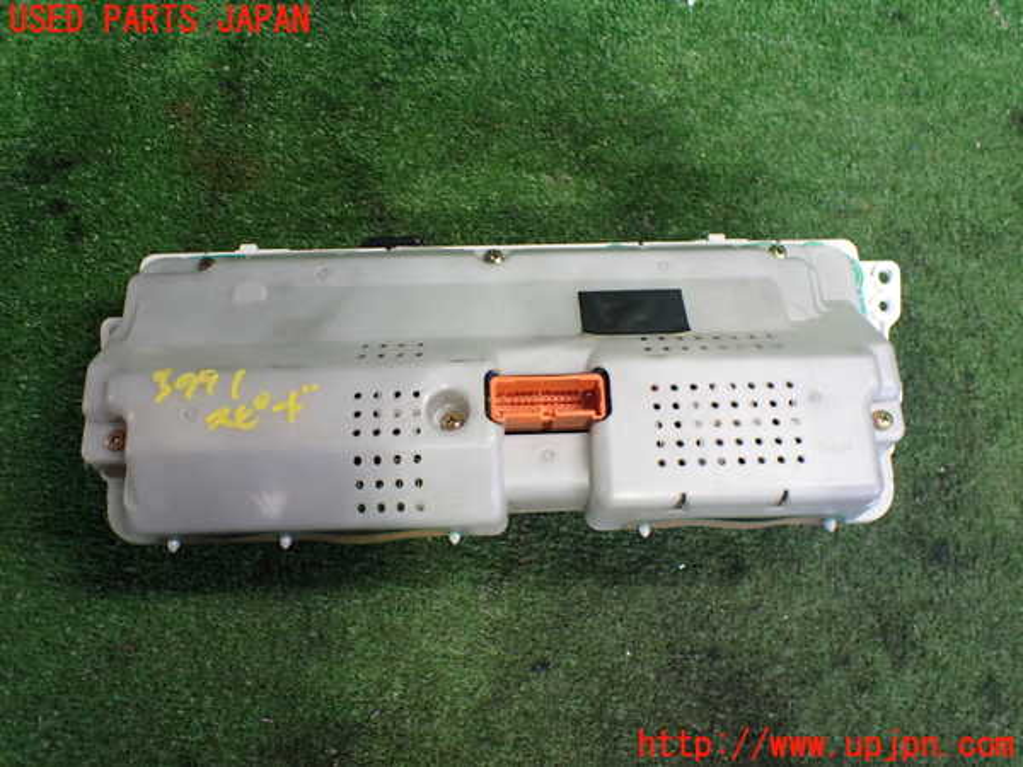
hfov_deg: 60.0
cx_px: 512
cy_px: 384
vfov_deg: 46.8
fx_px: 887
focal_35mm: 30
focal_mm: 5.4
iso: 800
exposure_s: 1/100
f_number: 2.3
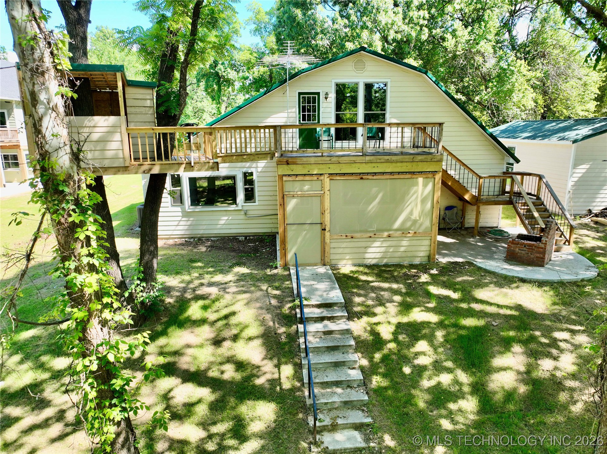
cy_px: 227
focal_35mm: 24
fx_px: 421
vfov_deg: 56.8
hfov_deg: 71.6
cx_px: 304
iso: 300
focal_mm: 12.29
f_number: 2.8
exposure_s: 1/640
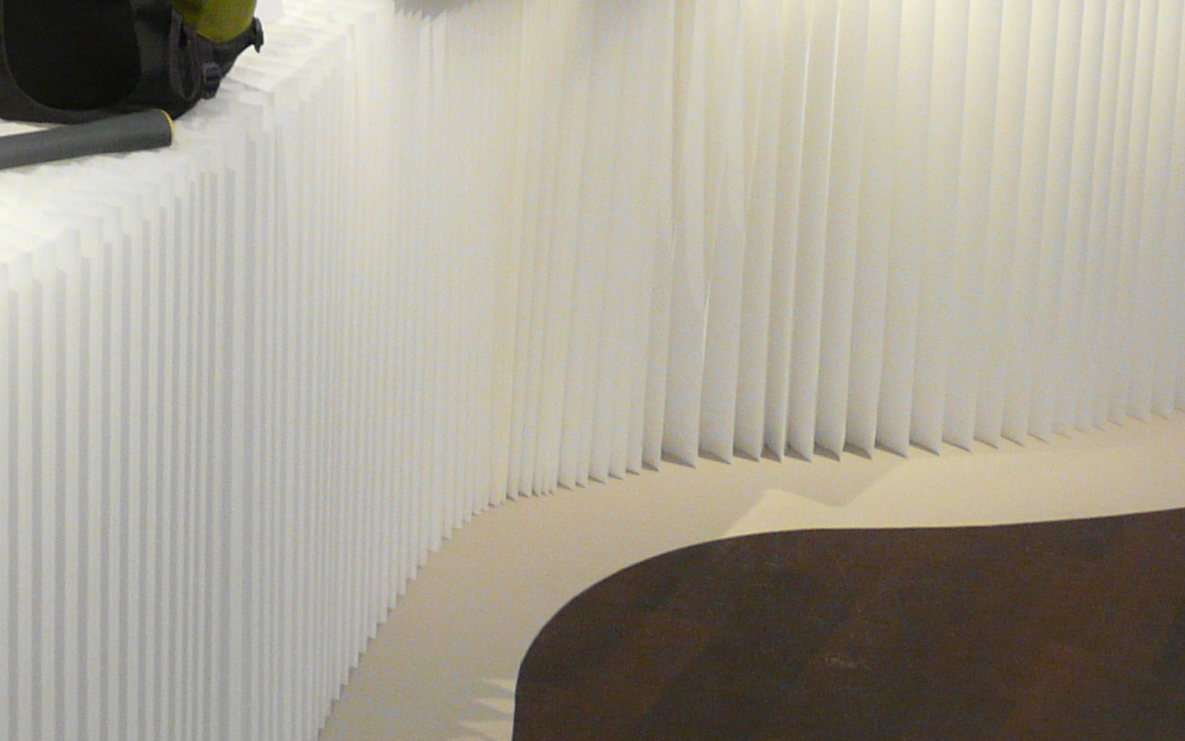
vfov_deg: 17.1
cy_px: -214
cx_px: 404
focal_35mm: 72
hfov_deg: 28.4
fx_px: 2326
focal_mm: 4.6
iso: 200
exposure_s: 1/15
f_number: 2.8
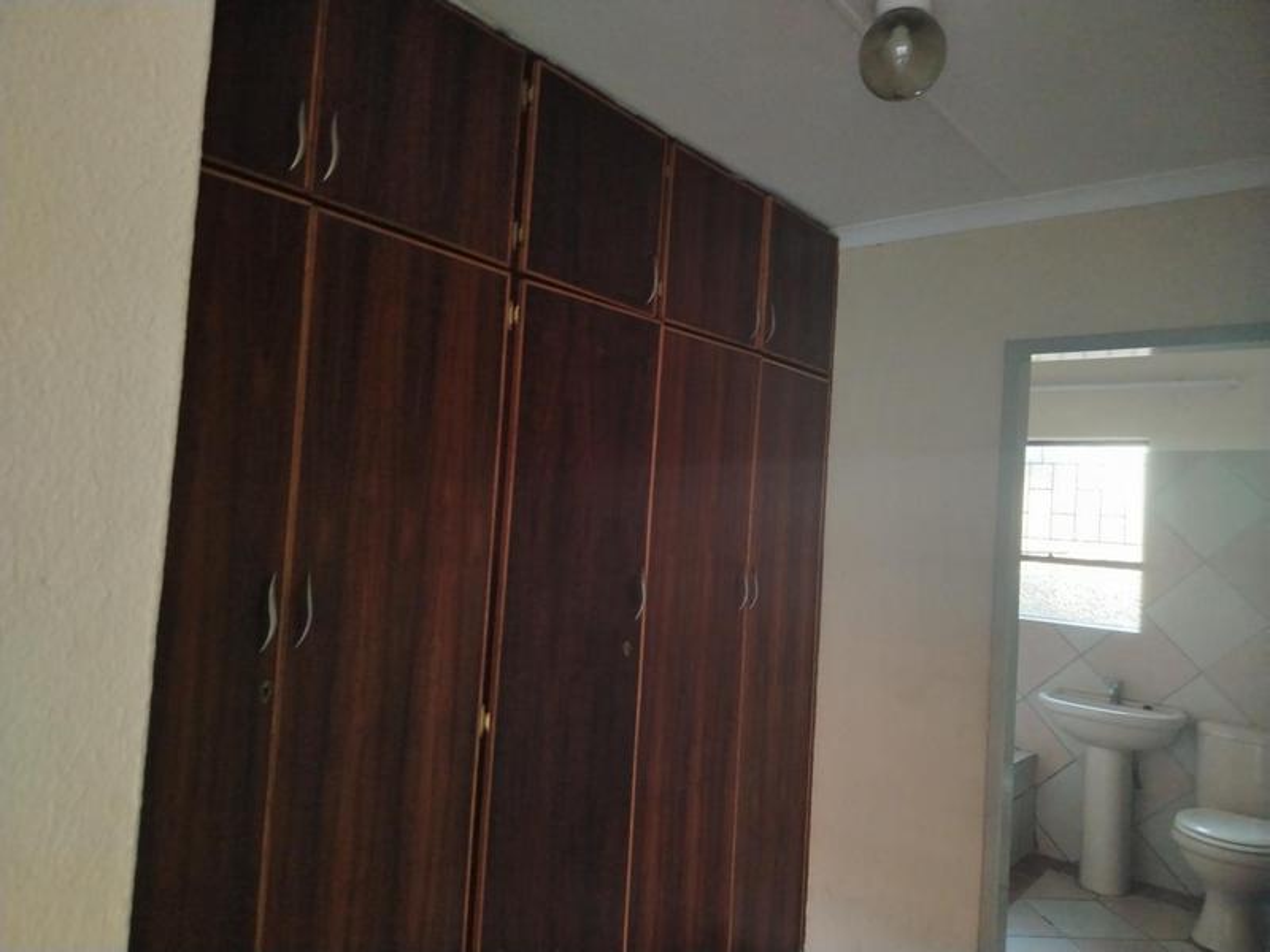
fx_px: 881
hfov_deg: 71.6
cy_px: 476
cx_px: 635
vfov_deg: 56.8
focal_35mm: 24
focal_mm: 5.25
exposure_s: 1/25
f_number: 1.75
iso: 1463
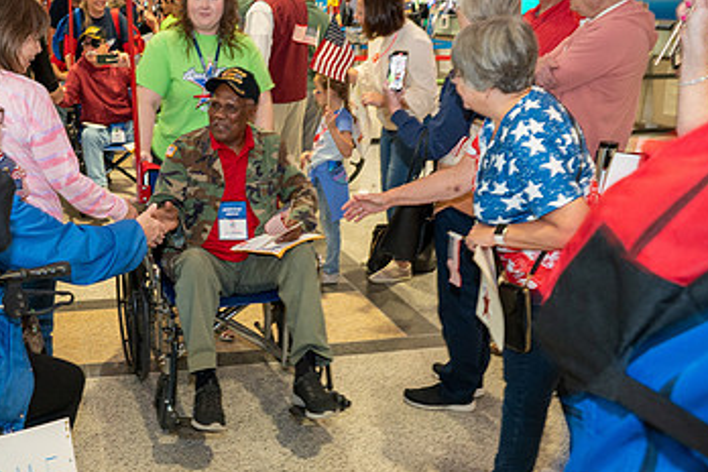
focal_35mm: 40
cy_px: 277
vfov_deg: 33.3
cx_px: 203
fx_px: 787
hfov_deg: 47.2
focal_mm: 24
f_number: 4.5
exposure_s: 1/40
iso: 1400
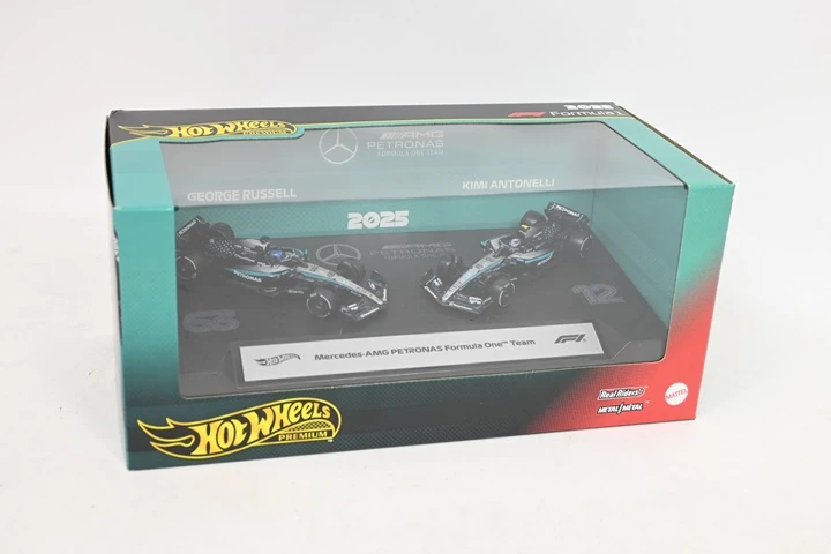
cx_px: 416
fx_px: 1143
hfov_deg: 40.0
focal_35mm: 50
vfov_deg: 27.3
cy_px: 277
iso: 1000
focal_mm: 33
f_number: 7.1
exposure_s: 1/125
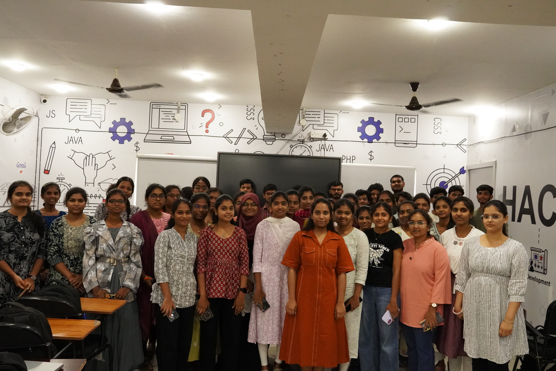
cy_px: 186
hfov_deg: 57.2
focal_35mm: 33
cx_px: 278
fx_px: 510
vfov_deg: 40.0
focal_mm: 22
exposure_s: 1/160
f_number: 5.6
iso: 6400
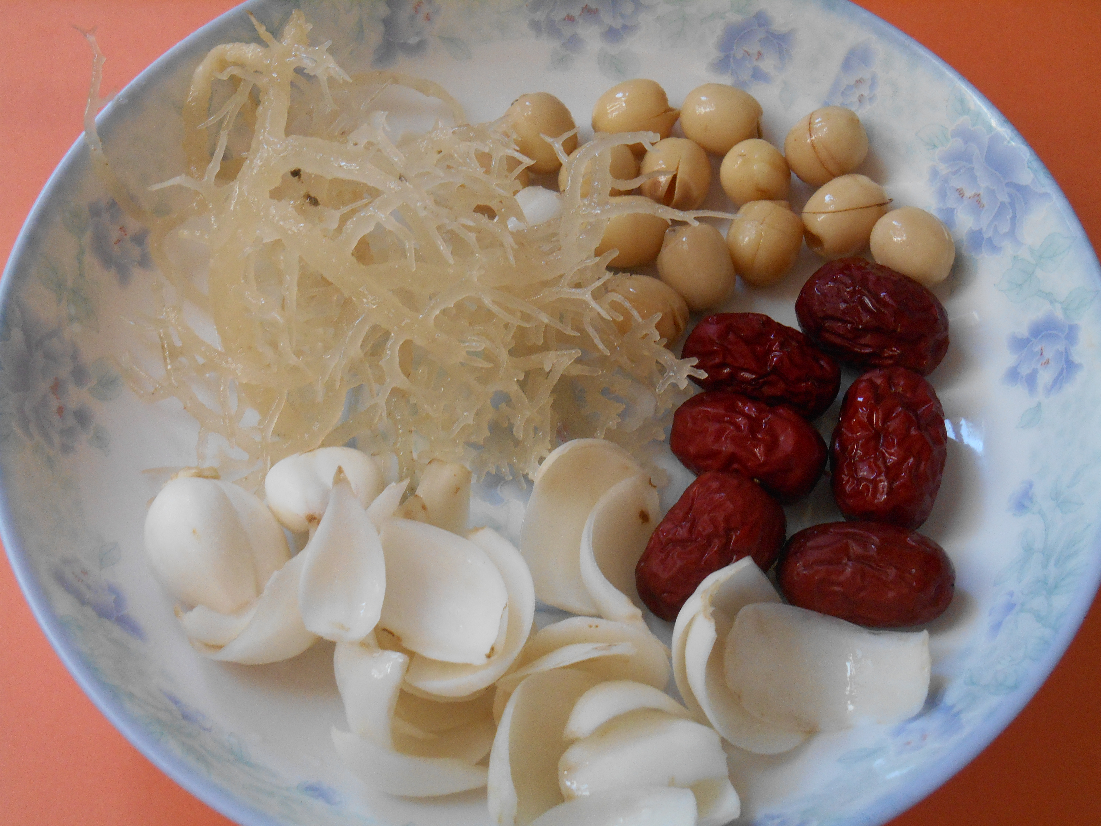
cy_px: 413
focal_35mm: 46
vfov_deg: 31.5
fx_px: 1463
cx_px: 550
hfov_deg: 41.2
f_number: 4
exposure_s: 1/30
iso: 280
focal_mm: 8.3
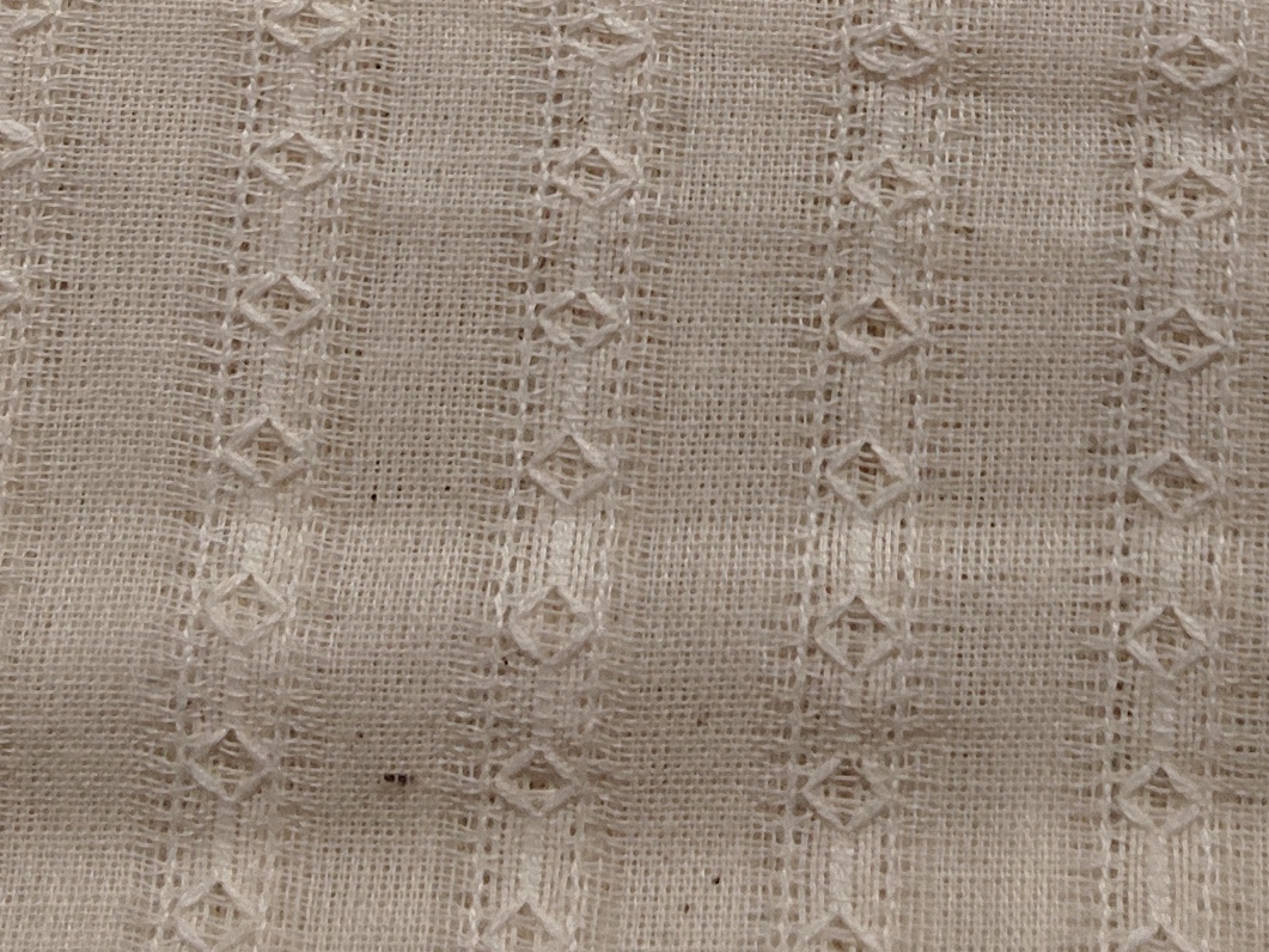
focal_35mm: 80
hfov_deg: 24.2
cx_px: 947
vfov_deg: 17.1
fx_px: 2933
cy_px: -371
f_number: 2
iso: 64
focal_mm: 2.78
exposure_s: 1/100
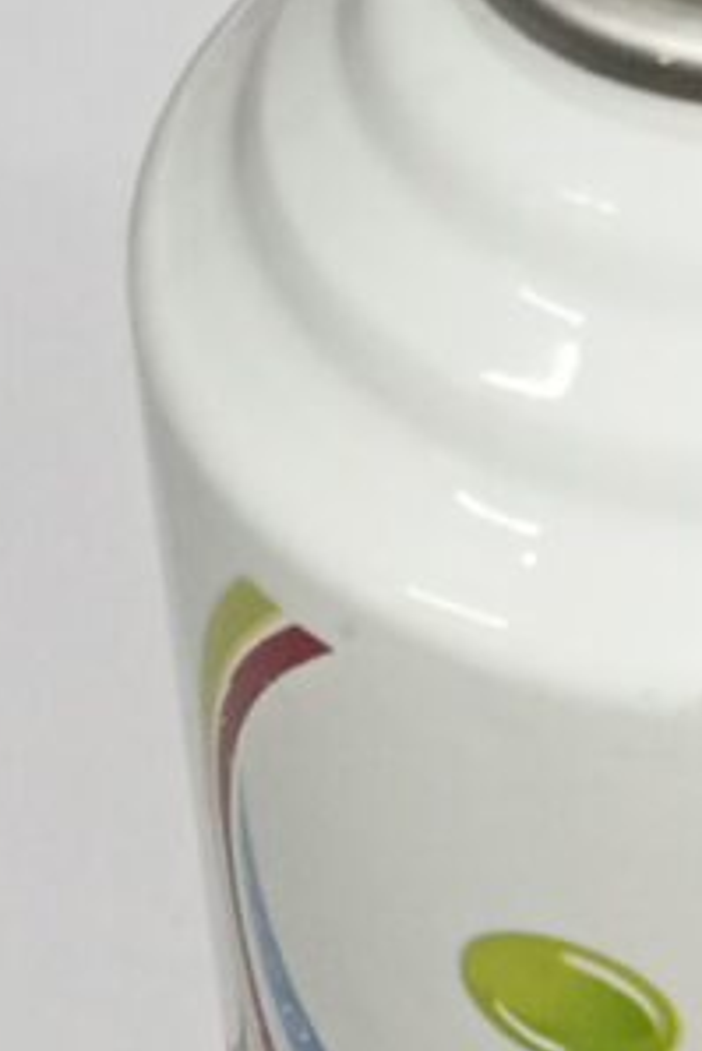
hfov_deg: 7.7
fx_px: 5200
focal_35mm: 178
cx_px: 833
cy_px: 993
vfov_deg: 11.5
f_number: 1.8
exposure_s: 1/50
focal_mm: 4.22
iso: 793
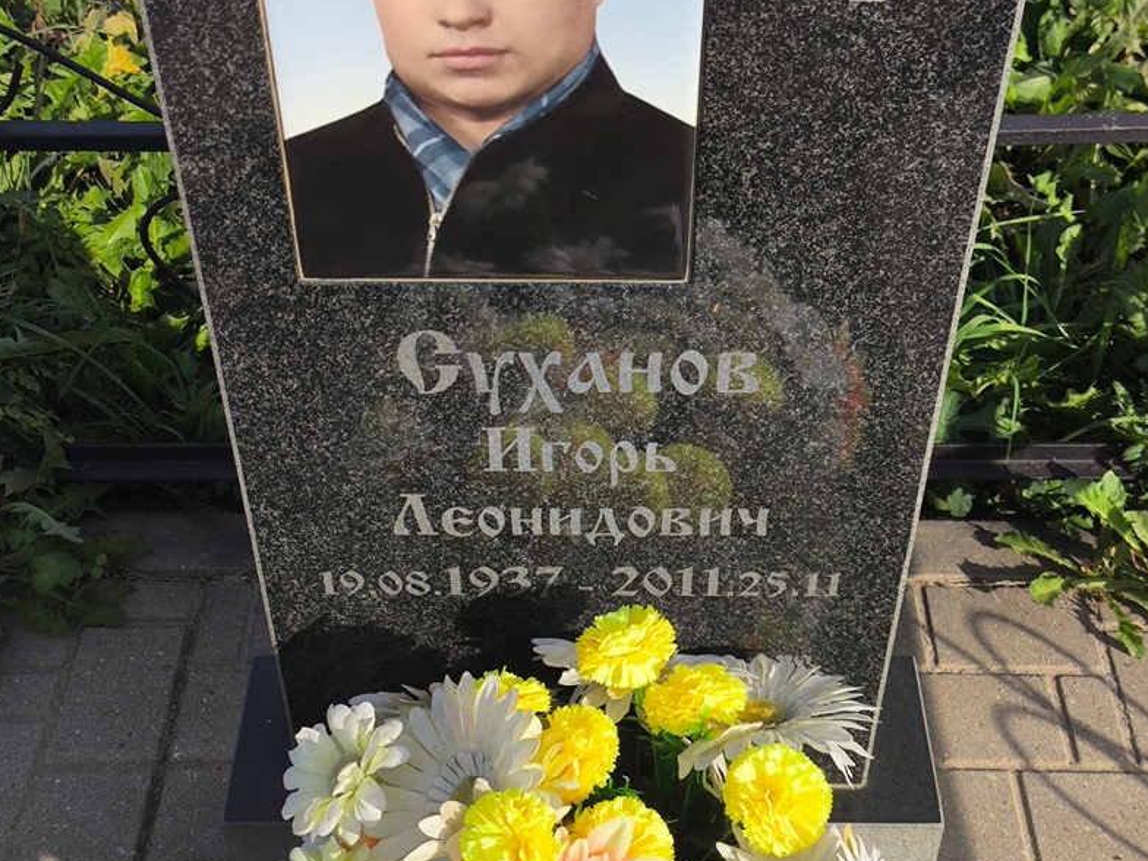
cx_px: 575
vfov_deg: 28.6
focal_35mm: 51
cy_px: 430
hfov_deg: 37.5
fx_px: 1691
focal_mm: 4.71
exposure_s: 1/1707
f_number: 1.7
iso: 50
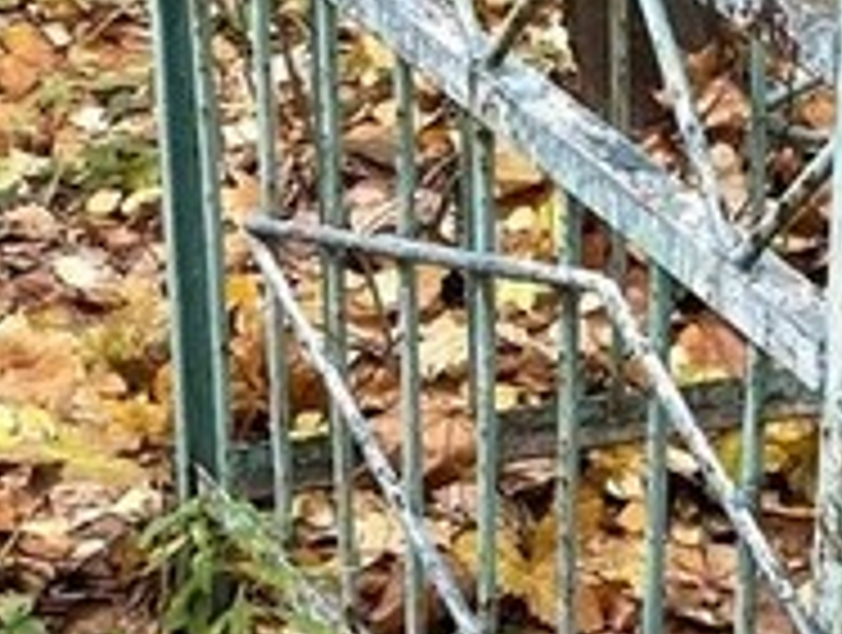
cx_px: 1409
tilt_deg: -21.6
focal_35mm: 142
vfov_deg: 10.5
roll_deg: +1.5
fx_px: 3461
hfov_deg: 12.8
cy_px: 414
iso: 40
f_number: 1.6
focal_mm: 4.2
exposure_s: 1/121
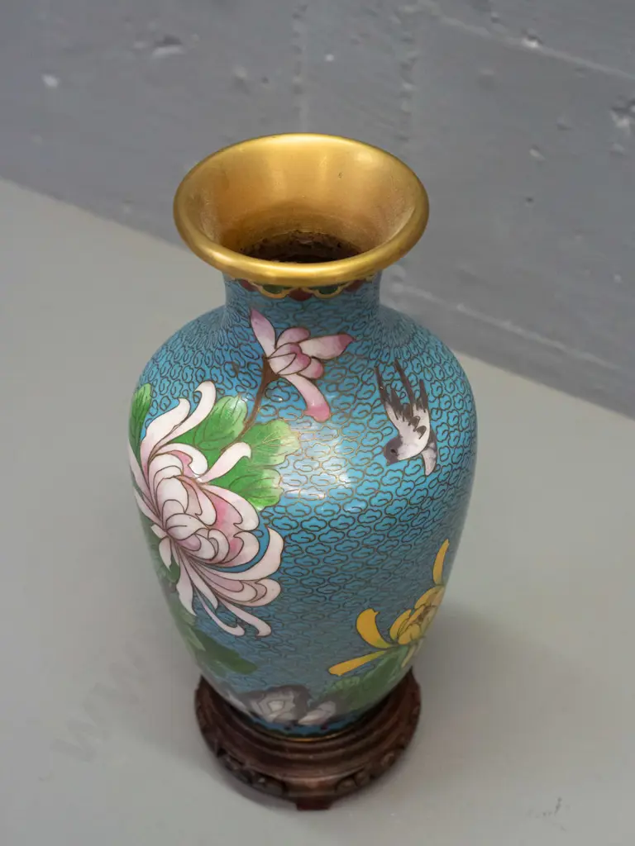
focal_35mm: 60
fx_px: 1468
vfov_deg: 32.2
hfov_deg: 24.4
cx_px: 318
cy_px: 423
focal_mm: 30
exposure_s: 1/200
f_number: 5.6
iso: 3200
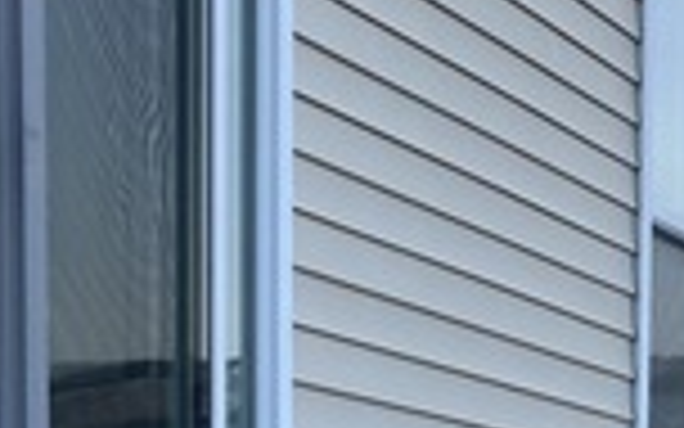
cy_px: 919
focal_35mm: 130
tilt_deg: -5.2
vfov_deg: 9.3
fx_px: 2423
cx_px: 947
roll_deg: -0.8
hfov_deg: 15.1
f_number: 1.8
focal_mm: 3.99
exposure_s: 1/306
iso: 20
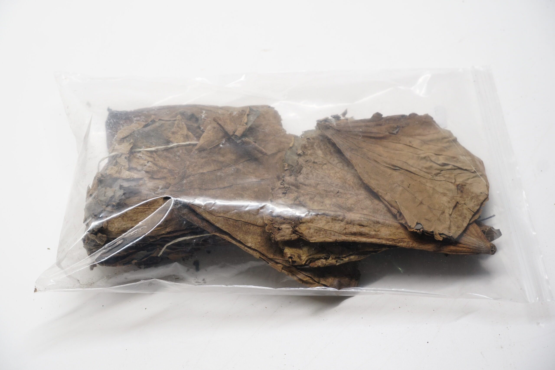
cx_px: 278
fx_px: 1156
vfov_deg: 18.2
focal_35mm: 75
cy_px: 185
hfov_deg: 27.0
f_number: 5.6
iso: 500
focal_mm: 50
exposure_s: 1/125
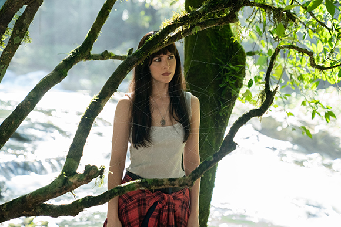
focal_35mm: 70
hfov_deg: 28.8
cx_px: 170
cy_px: 114
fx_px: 663
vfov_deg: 19.5
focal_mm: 70
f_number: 3.2
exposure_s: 1/125
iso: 6400
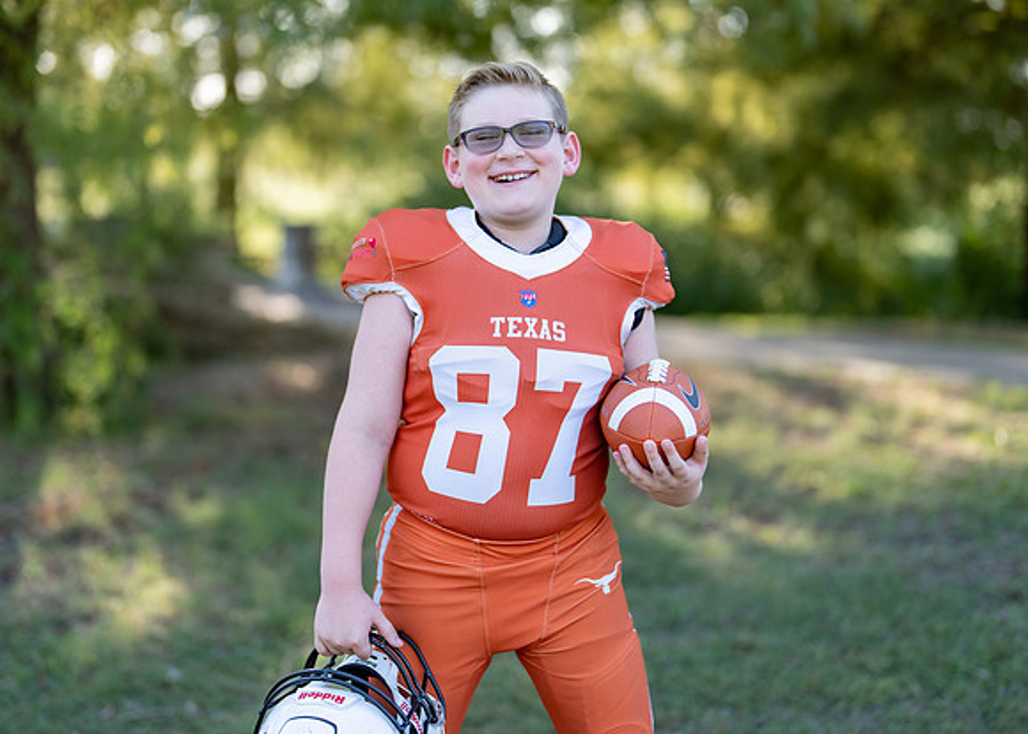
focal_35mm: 61
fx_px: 1767
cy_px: 310
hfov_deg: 32.4
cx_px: 478
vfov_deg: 23.4
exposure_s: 1/1250
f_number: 1.2
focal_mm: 50
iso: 100
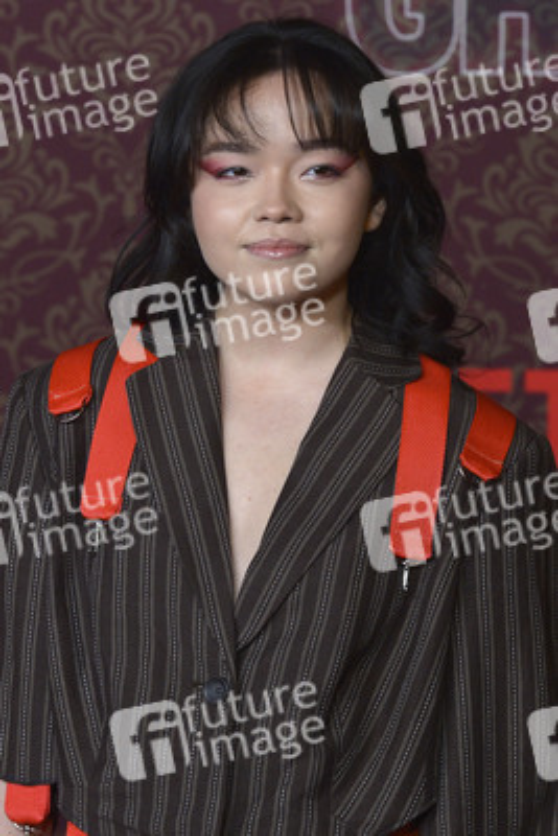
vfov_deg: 13.2
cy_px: 418
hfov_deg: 8.9
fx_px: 3600
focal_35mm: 155
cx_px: 279
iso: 2000
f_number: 6.3
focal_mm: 155
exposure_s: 1/320
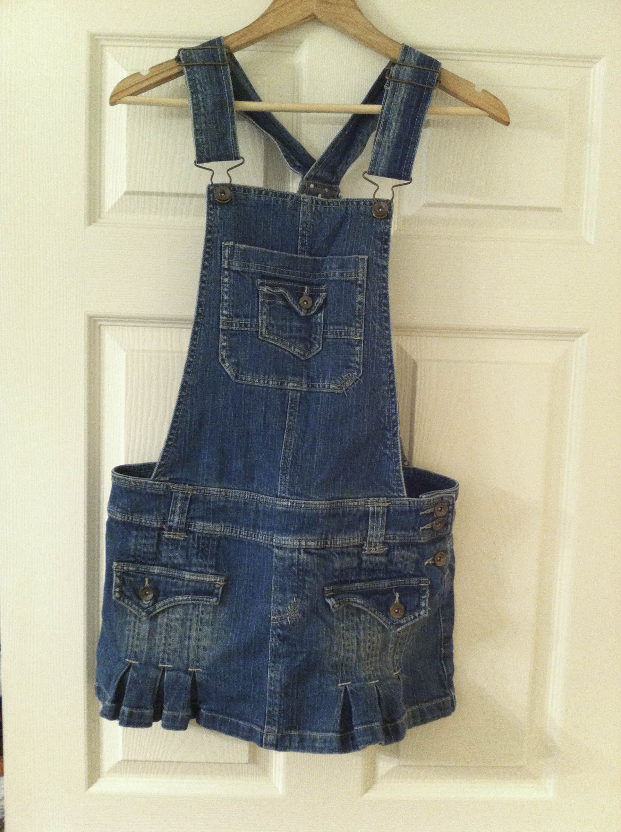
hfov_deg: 40.6
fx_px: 839
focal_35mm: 35
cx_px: 310
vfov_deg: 52.7
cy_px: 416
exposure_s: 1/17
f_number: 2.8
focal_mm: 3.85
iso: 400
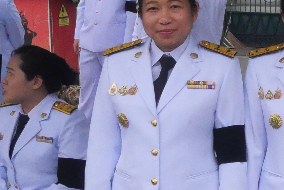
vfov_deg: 14.9
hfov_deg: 18.4
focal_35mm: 92
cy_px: 61
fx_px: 726
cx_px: 480
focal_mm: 12
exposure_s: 1/3200
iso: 3200
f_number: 8
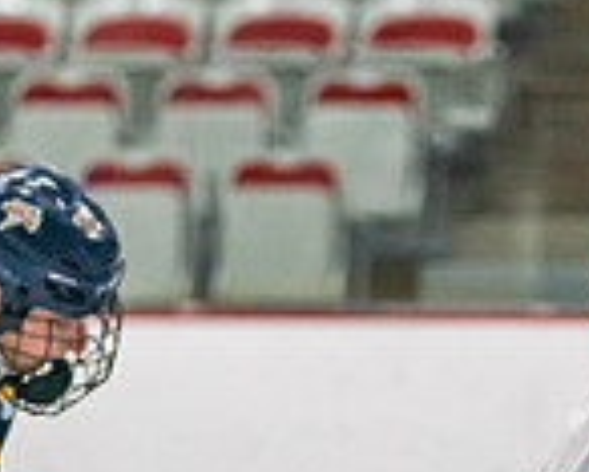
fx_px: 8373
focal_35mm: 480
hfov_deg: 4.0
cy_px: 783
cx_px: 659
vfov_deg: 3.2
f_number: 2.8
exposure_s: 1/1250
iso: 3200
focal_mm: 108
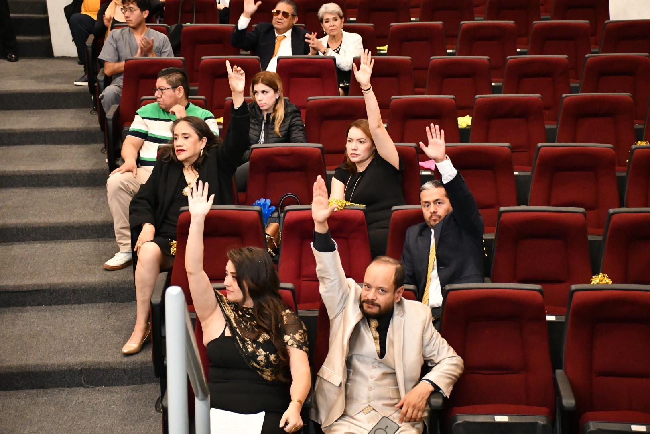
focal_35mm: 63
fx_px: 1137
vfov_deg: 21.6
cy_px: 217
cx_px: 325
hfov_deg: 31.9
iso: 6400
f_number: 4.5
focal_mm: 42
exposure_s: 1/60
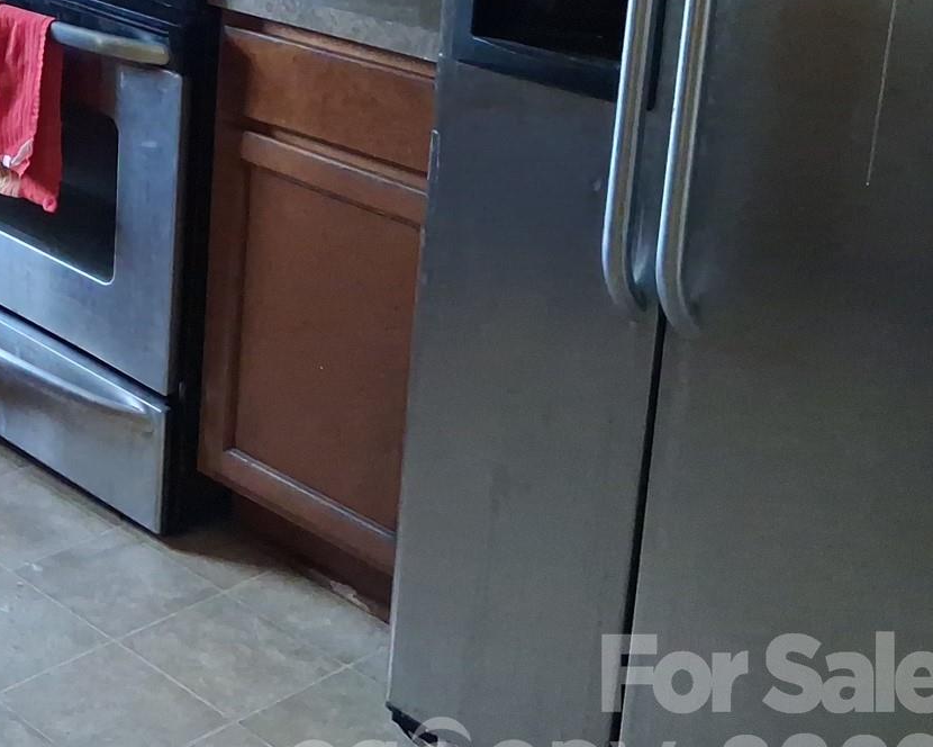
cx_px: -191
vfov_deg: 22.5
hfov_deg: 26.0
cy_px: -9
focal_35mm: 65
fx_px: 1795
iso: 500
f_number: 1.8
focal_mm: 4
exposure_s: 1/30
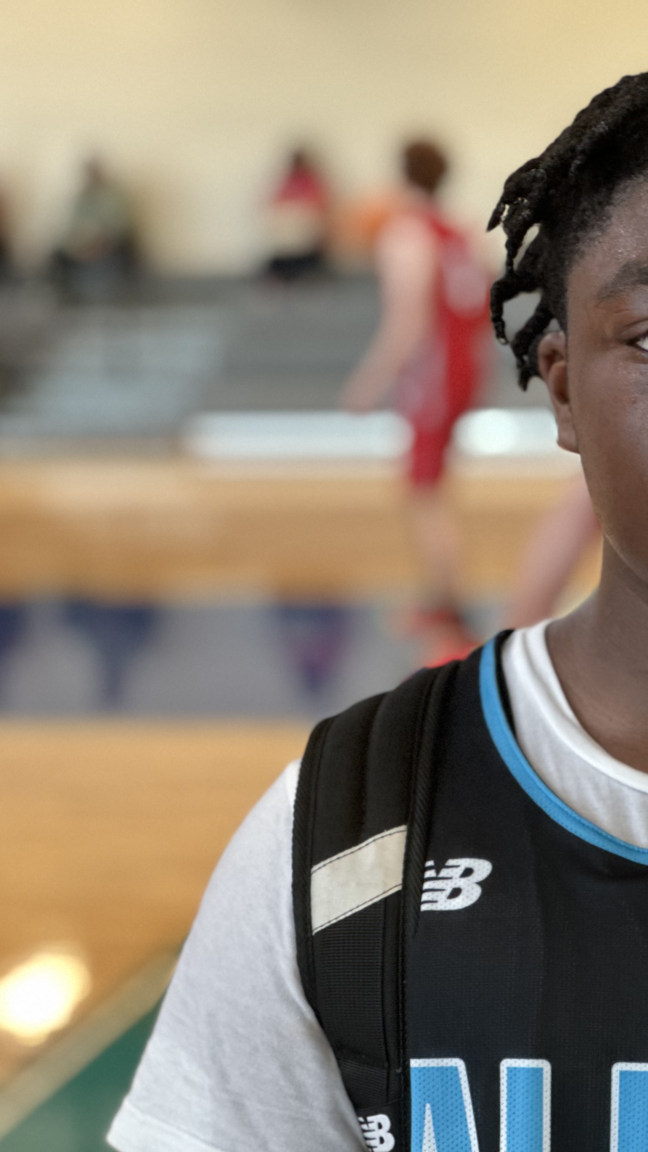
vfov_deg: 19.1
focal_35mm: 112
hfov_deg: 10.7
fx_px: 3421
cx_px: 675
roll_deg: +0.8
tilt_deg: -5.8
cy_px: 576
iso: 400
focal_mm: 9
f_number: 2.8
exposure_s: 1/24
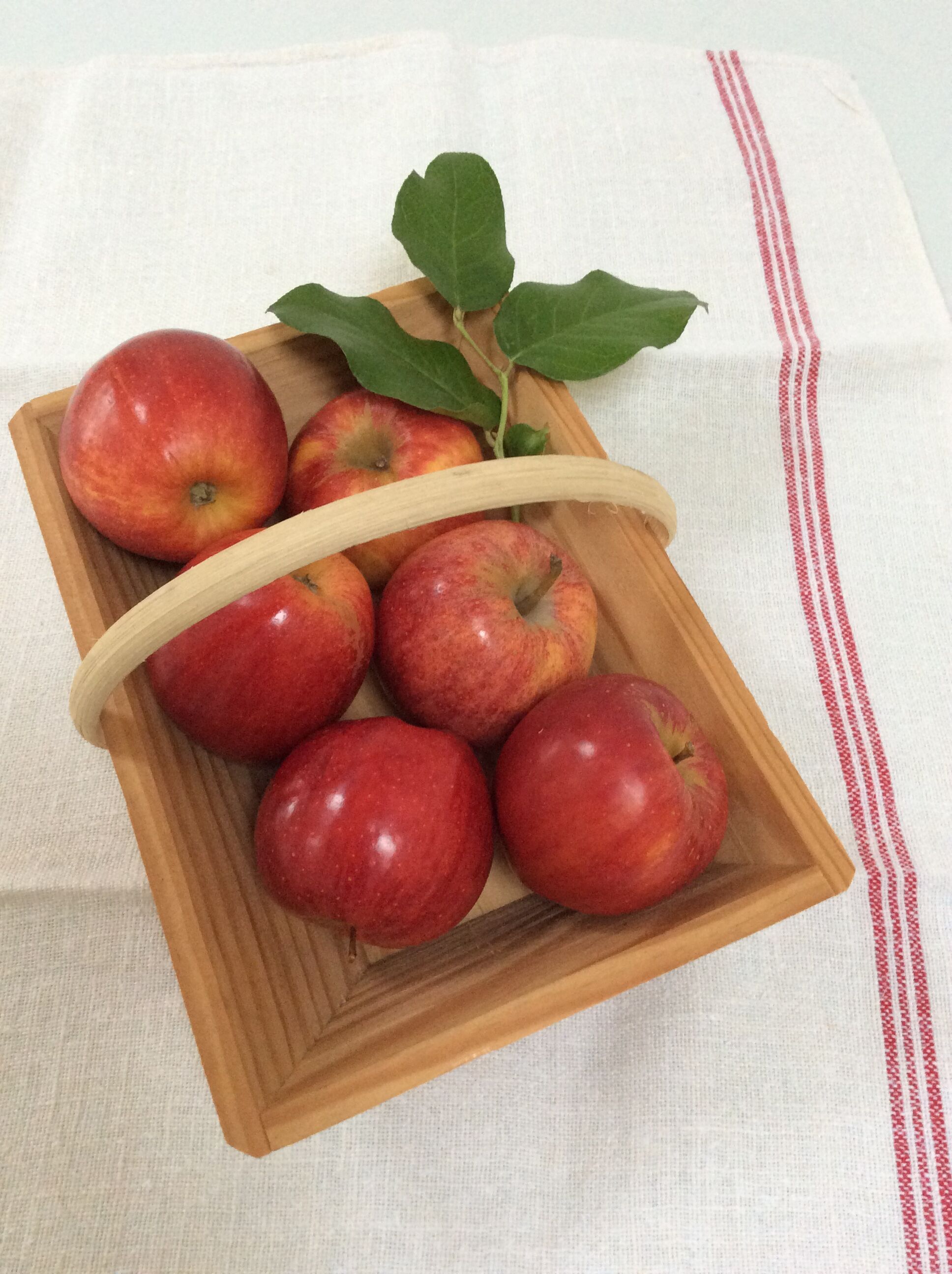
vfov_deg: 56.9
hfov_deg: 44.1
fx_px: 1177
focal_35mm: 32
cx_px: 476
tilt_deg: -61.3
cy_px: 637
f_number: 2.4
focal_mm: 3.3
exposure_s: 1/25
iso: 160
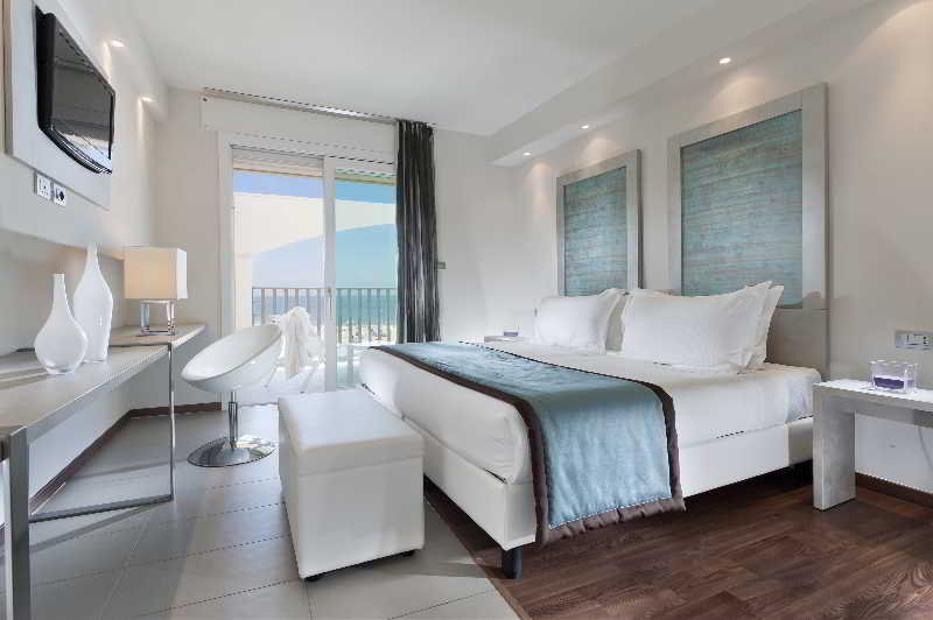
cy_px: 310
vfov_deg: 73.6
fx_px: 414
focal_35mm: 16
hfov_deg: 96.8
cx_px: 466
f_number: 9
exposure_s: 1/25
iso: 200
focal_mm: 16
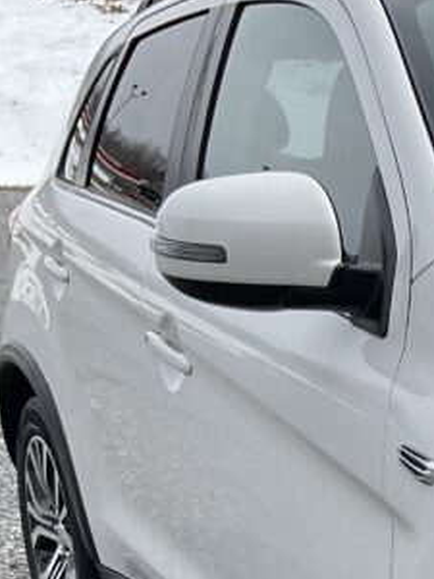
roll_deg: -0.2
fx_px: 1655
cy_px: 764
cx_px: 615
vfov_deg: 18.4
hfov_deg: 14.1
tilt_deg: -25.7
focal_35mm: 99
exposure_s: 1/1730
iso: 16
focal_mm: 3
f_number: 1.8
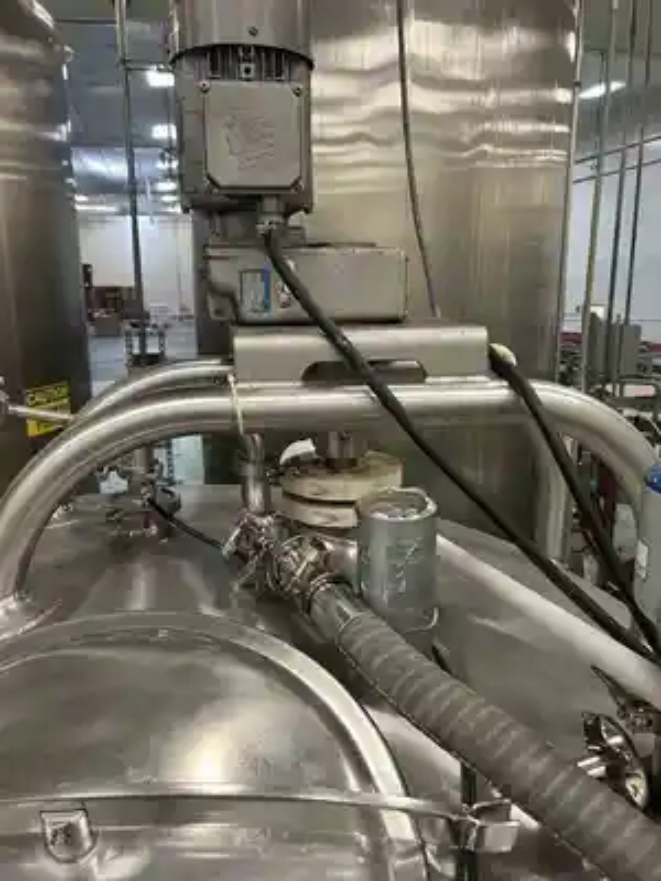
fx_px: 662
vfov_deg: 67.3
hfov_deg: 53.1
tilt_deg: -13.4
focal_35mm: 26
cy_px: 440
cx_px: 330
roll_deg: -0.8
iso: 125
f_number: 1.5
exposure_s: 1/60
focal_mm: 5.7
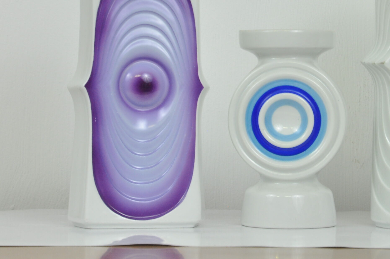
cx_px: 273
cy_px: 45
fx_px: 2941
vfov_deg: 5.0
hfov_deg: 7.6
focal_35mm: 272
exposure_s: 1/6
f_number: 9
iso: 400
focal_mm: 105
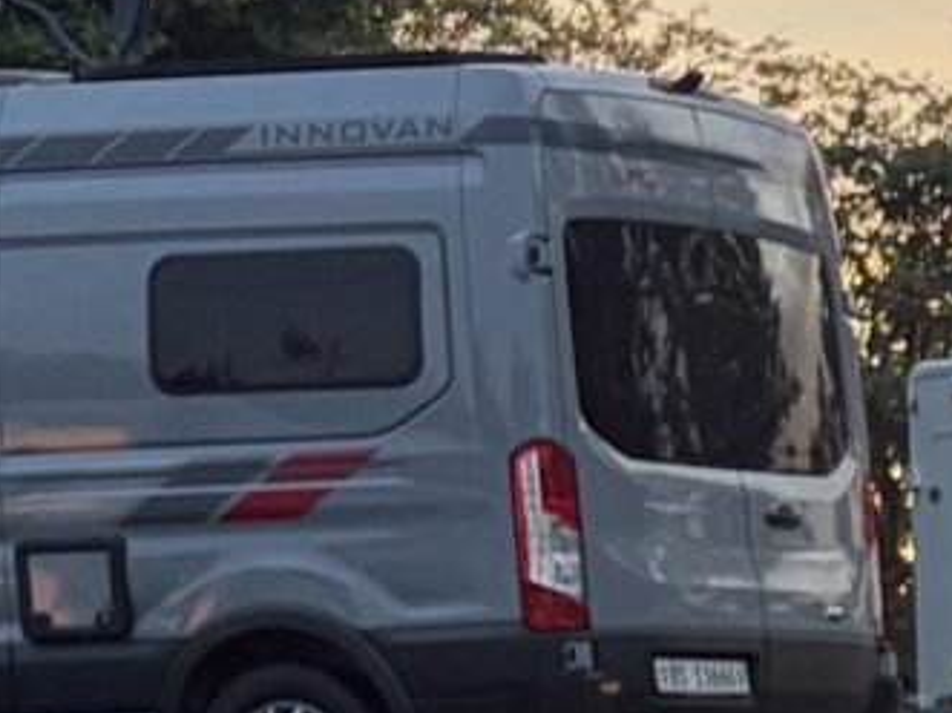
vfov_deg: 7.2
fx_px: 5526
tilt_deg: -5.0
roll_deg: +0.9
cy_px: 1205
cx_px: 3106
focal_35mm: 201
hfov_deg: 8.0
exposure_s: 1/146
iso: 50
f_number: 1.6
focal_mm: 5.96
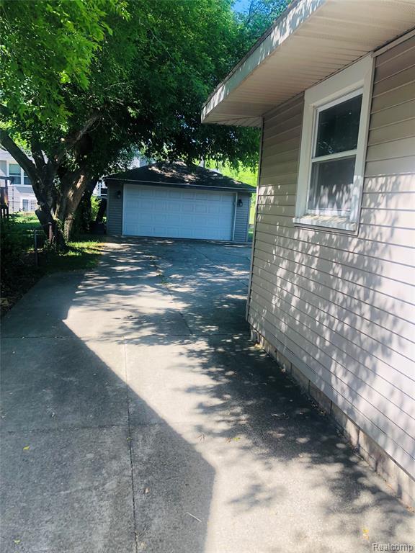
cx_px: 208
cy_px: 276
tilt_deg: -6.7
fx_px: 448
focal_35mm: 28
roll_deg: -3.3
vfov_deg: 63.4
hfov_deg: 49.7
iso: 20
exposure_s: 1/324
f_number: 1.8
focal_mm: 3.99
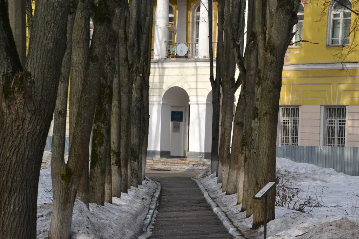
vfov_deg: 11.7
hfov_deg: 17.5
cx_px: 180
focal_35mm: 117
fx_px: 1167
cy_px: 120
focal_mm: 78
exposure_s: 1/1250
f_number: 9
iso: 1600
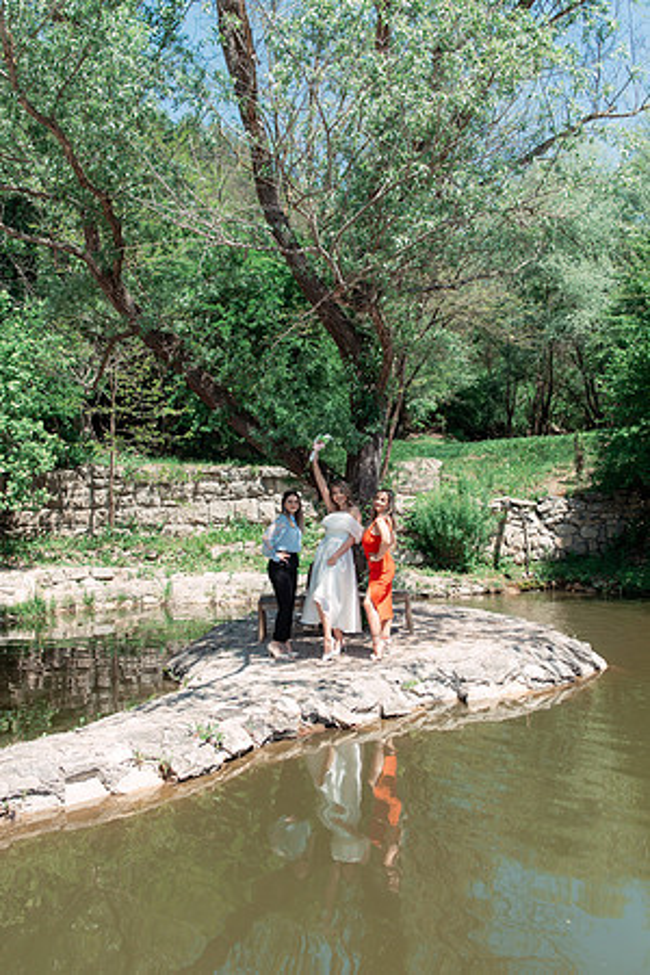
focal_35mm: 35
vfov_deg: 54.4
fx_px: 948
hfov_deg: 37.9
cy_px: 488
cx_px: 325
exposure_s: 1/1600
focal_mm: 35
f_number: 4.5
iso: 125
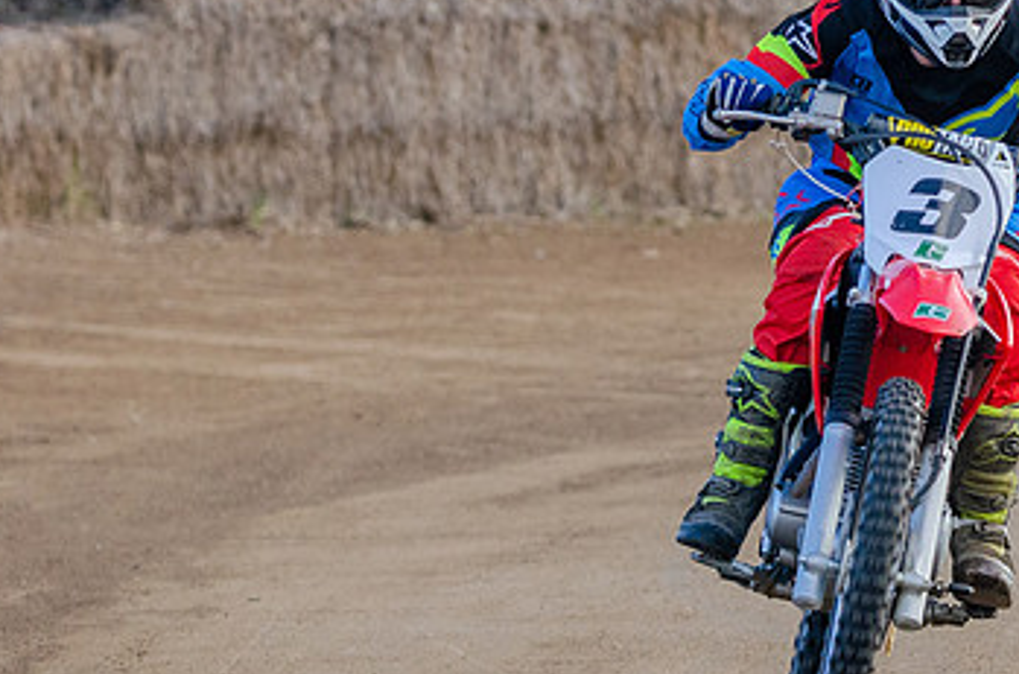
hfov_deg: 2.8
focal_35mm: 727
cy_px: 48
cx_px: 988
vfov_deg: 1.9
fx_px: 20531
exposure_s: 1/1000
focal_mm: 220
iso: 640
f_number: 5.3
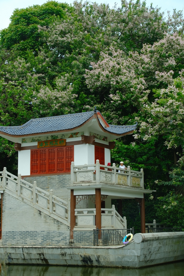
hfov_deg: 21.2
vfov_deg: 31.4
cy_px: 138
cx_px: 92
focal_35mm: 64
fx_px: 491
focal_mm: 42.4
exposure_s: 1/180
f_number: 7.1
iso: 200
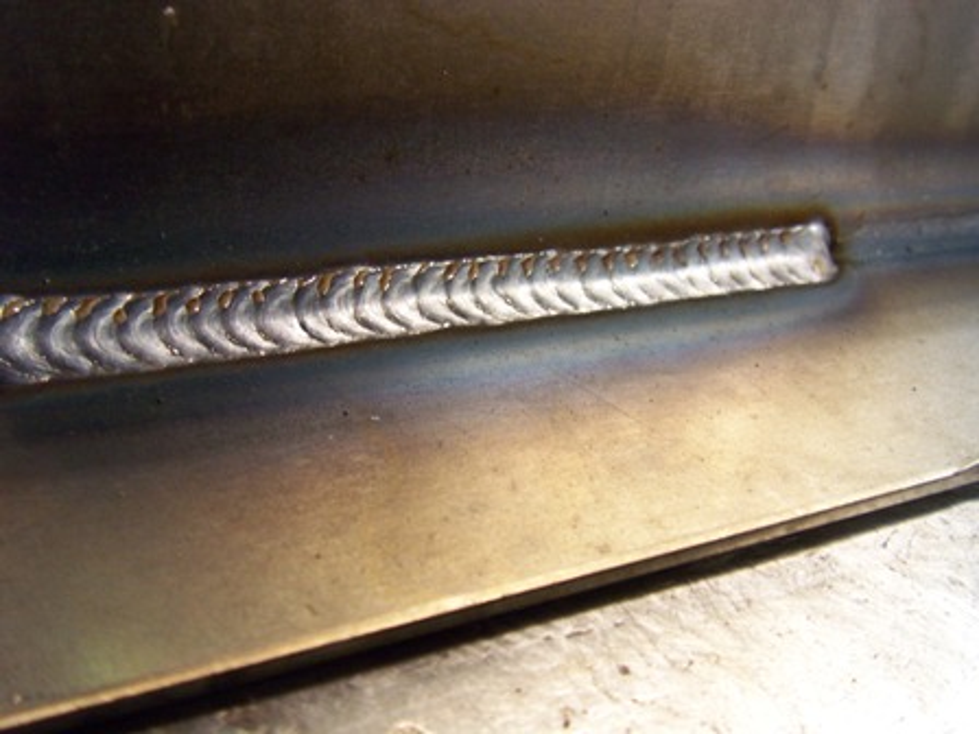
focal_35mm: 39
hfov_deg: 47.9
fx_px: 1103
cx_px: 490
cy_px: 367
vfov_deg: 36.8
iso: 160
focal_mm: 6.4
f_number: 3.9
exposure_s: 1/8
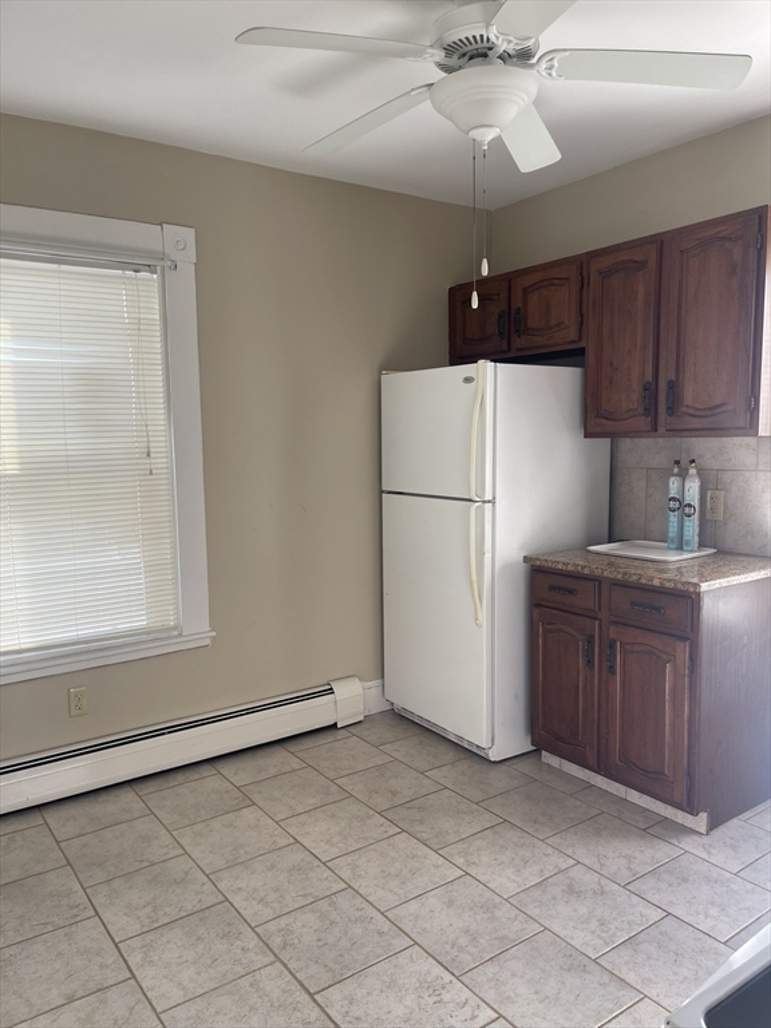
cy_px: 514
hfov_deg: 54.9
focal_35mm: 25
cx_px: 386
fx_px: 742
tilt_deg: -5.7
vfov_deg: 69.4
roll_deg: +1.9
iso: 40
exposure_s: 1/121
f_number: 1.6
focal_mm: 5.1
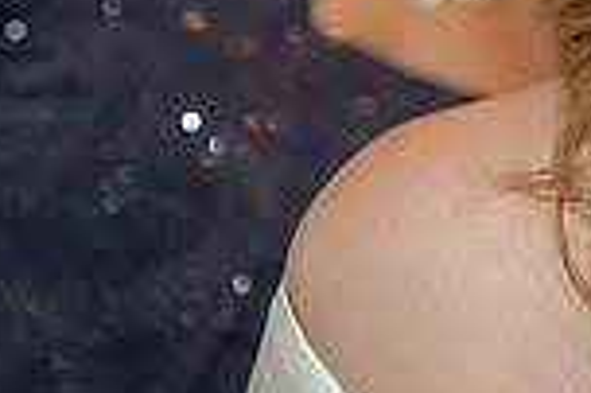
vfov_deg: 5.9
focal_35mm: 229
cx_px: 505
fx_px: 3755
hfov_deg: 9.0
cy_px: -183
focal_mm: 60
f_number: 2.8
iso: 320
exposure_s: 1/60
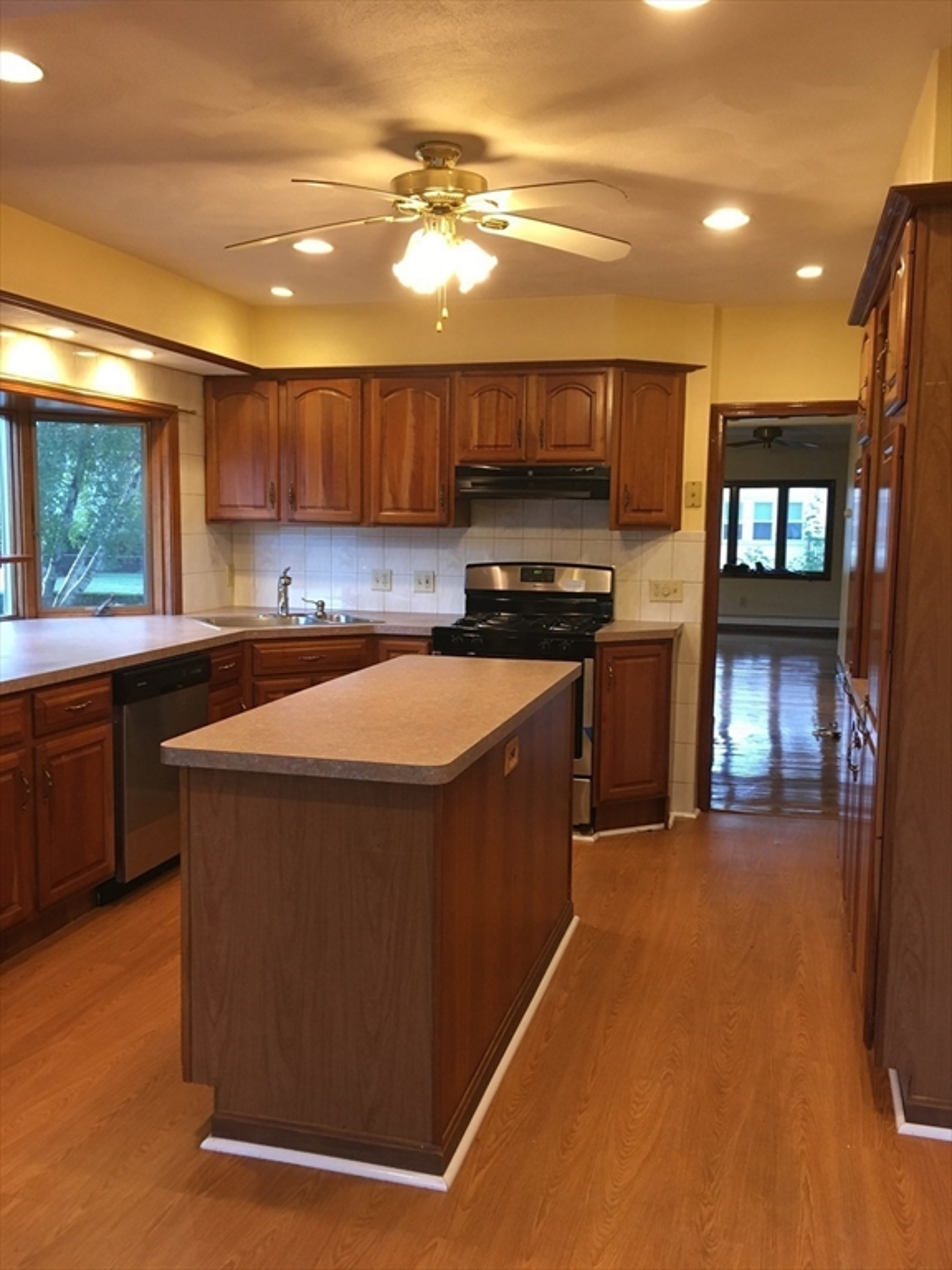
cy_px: 635
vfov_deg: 61.7
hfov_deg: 48.2
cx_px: 476
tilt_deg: -6.7
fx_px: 1063
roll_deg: -0.9
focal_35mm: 29
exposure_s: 1/30
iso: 125
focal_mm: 4.15
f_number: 2.2
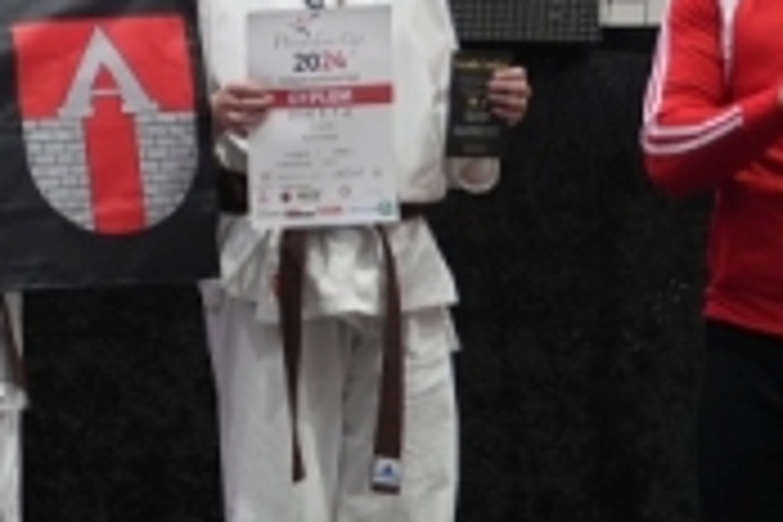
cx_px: -598
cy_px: -133
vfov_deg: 7.6
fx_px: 3893
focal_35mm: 179
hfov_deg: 10.8
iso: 800
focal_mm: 39
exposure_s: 1/100
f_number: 4
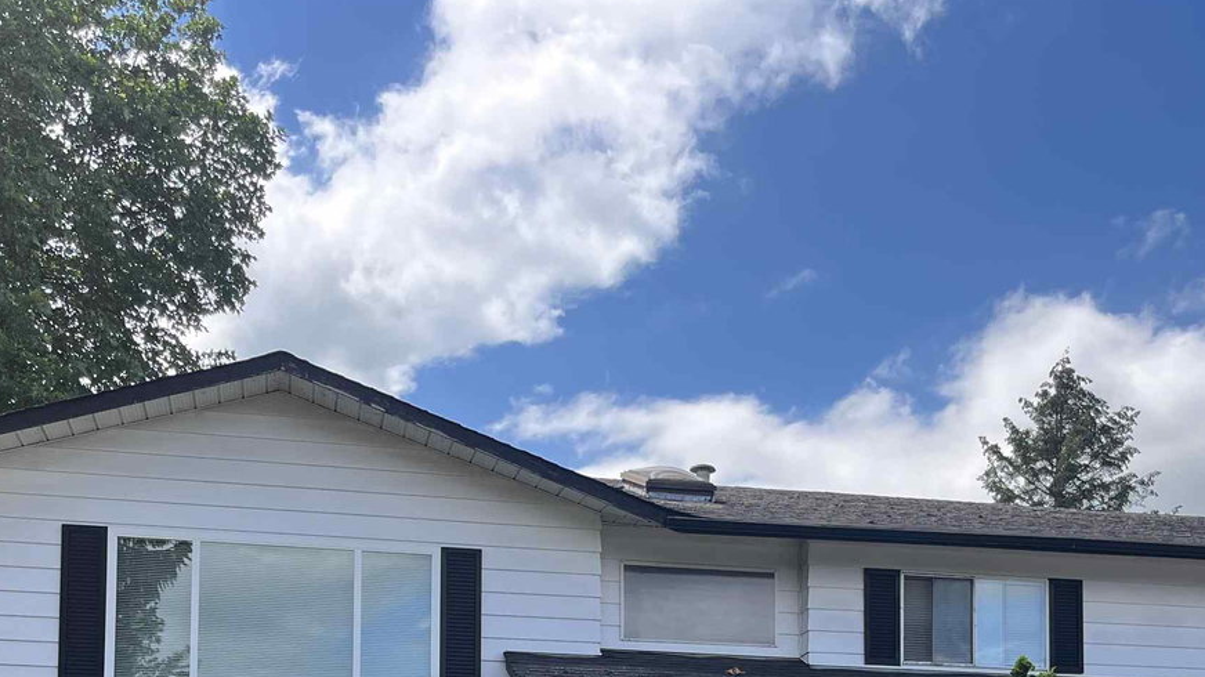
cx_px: 721
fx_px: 1661
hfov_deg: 39.7
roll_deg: +0.6
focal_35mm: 52
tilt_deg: +2.8
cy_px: 823
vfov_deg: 21.3
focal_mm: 5.1
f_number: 1.6
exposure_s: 1/2101
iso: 50
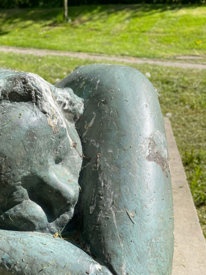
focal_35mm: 40
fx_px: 318
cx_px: 53
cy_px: 167
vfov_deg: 46.5
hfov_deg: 35.2
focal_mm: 4.2
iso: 32
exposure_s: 1/2174
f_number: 1.6
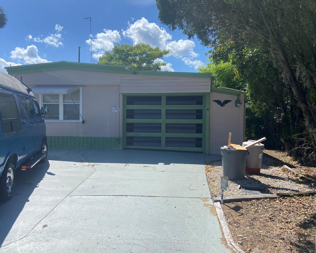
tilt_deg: -5.0
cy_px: 130
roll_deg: -1.1
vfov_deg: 51.5
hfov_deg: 62.2
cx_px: 155
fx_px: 262
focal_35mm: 28
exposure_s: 1/3610
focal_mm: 4.25
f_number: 1.8
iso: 32
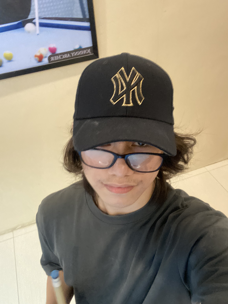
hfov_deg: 46.8
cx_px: 114
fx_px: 263
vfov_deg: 60.0
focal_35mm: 30
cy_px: 152
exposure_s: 1/30
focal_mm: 2.71
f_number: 2.2
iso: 640
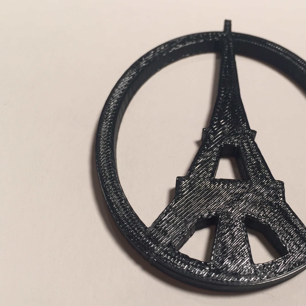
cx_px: 217
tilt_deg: -54.7
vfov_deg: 42.8
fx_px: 390
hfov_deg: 41.9
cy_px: 150
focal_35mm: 39
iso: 50
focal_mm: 4.15
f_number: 2.2
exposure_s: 1/120
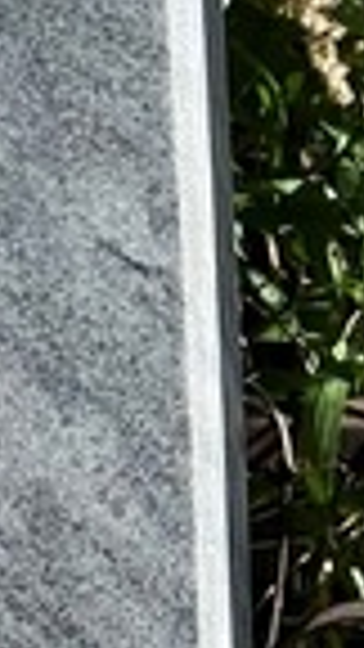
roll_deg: -1.1
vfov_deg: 4.6
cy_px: 882
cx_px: 1739
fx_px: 7979
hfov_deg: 2.5
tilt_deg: -21.0
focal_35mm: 465
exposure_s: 1/361
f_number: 2.8
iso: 32
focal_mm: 9
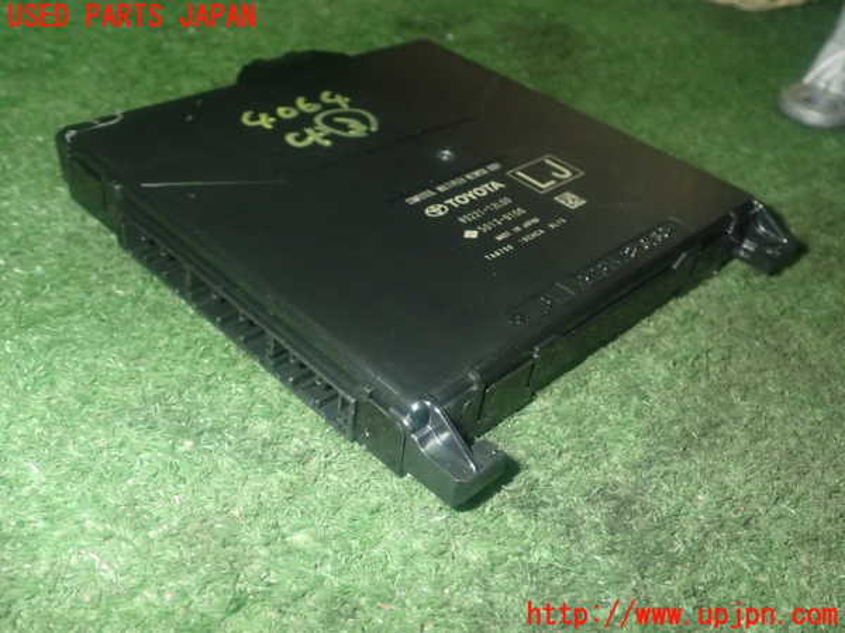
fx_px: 879
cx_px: 422
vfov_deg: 39.7
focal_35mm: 36
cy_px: 316
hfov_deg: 51.4
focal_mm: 6.37
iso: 800
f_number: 7.1
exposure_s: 1/40
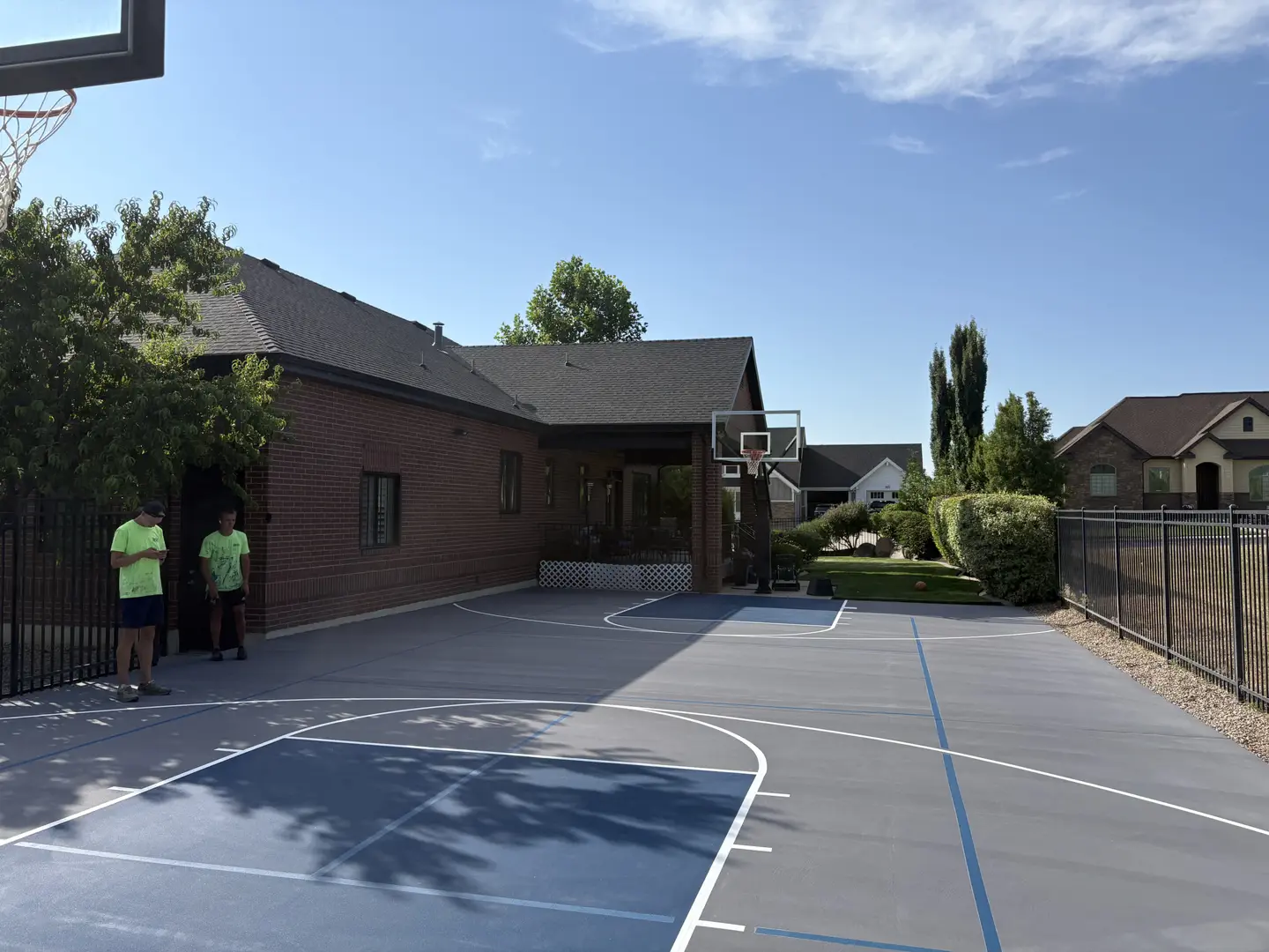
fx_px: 953
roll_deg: -1.1
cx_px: 634
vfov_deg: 53.1
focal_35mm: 26
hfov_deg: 67.3
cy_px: 476
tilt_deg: +3.2
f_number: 1.6
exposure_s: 1/4065
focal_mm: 5.96
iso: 50
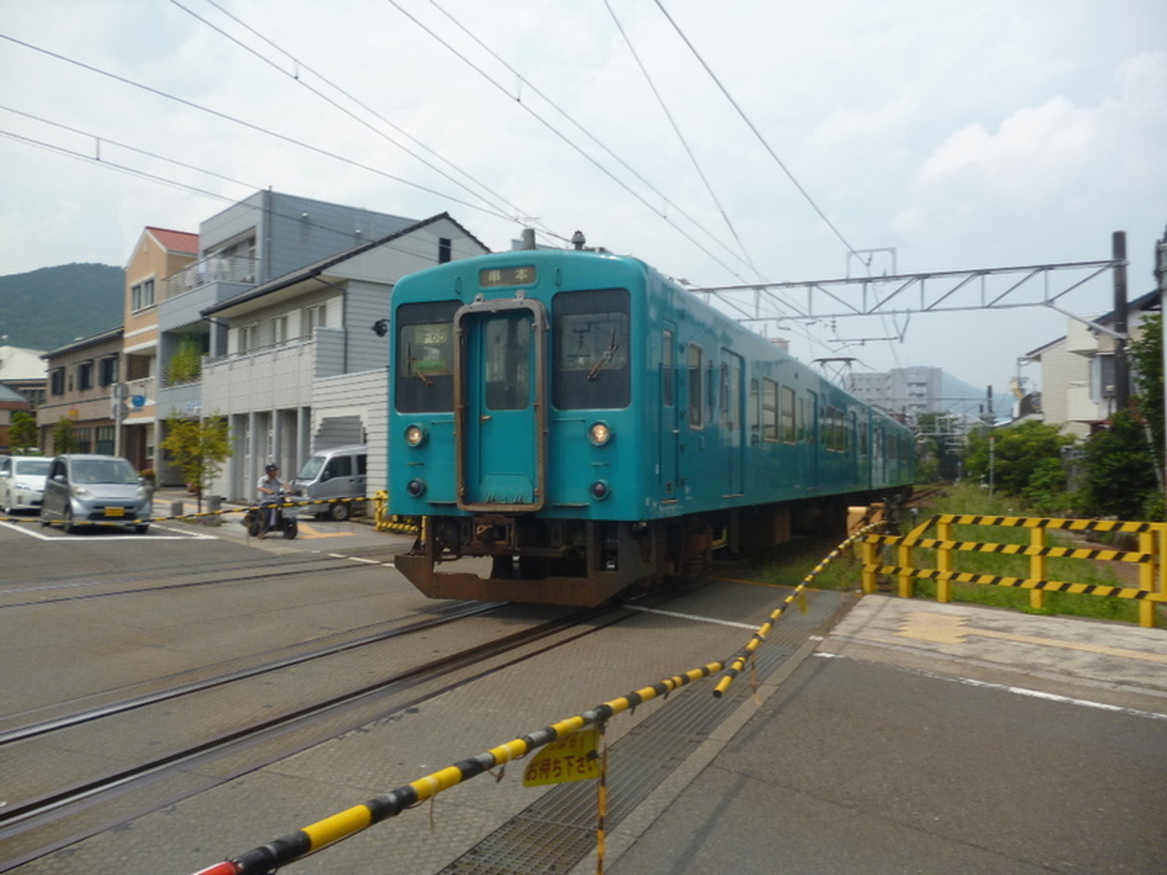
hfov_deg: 63.4
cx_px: 584
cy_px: 438
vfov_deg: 49.7
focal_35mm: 28
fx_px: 944
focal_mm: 5
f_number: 9
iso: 100
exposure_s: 1/125
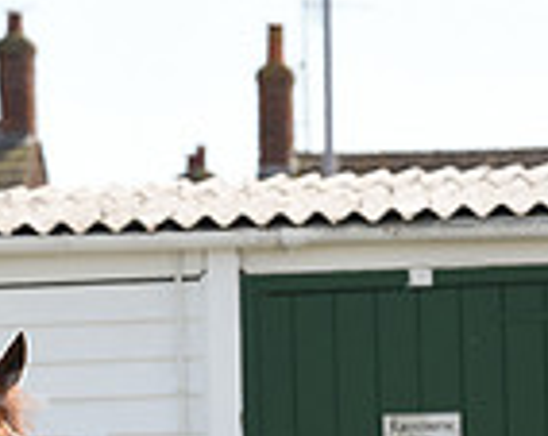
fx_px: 9954
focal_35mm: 615
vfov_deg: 2.5
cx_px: -185
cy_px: 677
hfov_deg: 3.1
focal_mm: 160
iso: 400
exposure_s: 1/1250
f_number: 5.6
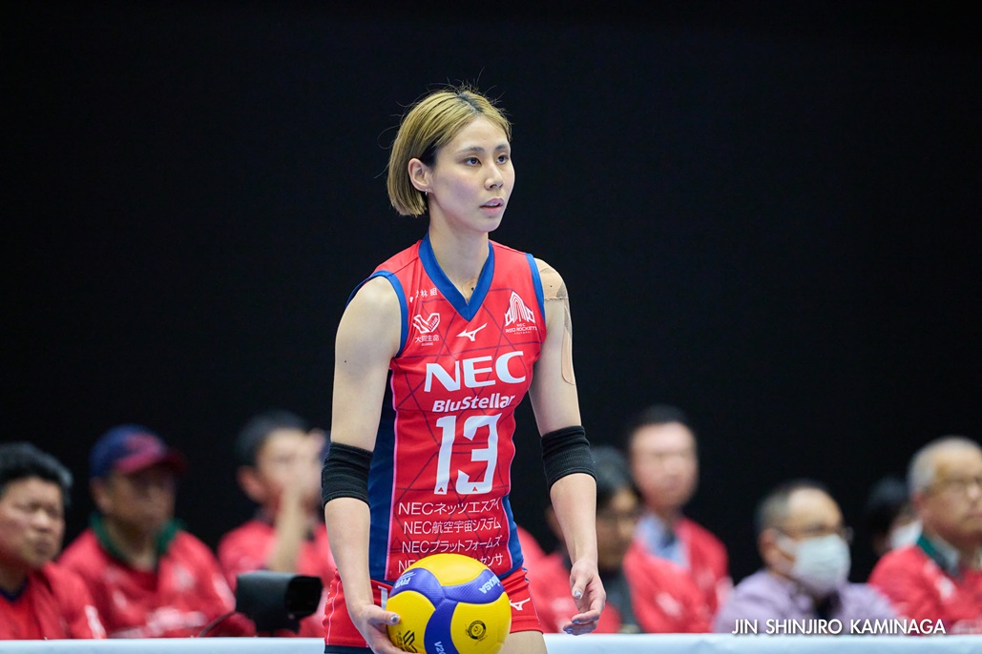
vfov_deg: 4.6
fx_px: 8183
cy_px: 327
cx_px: 491
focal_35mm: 300
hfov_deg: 6.9
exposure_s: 1/1600
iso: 12800
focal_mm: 300
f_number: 2.8
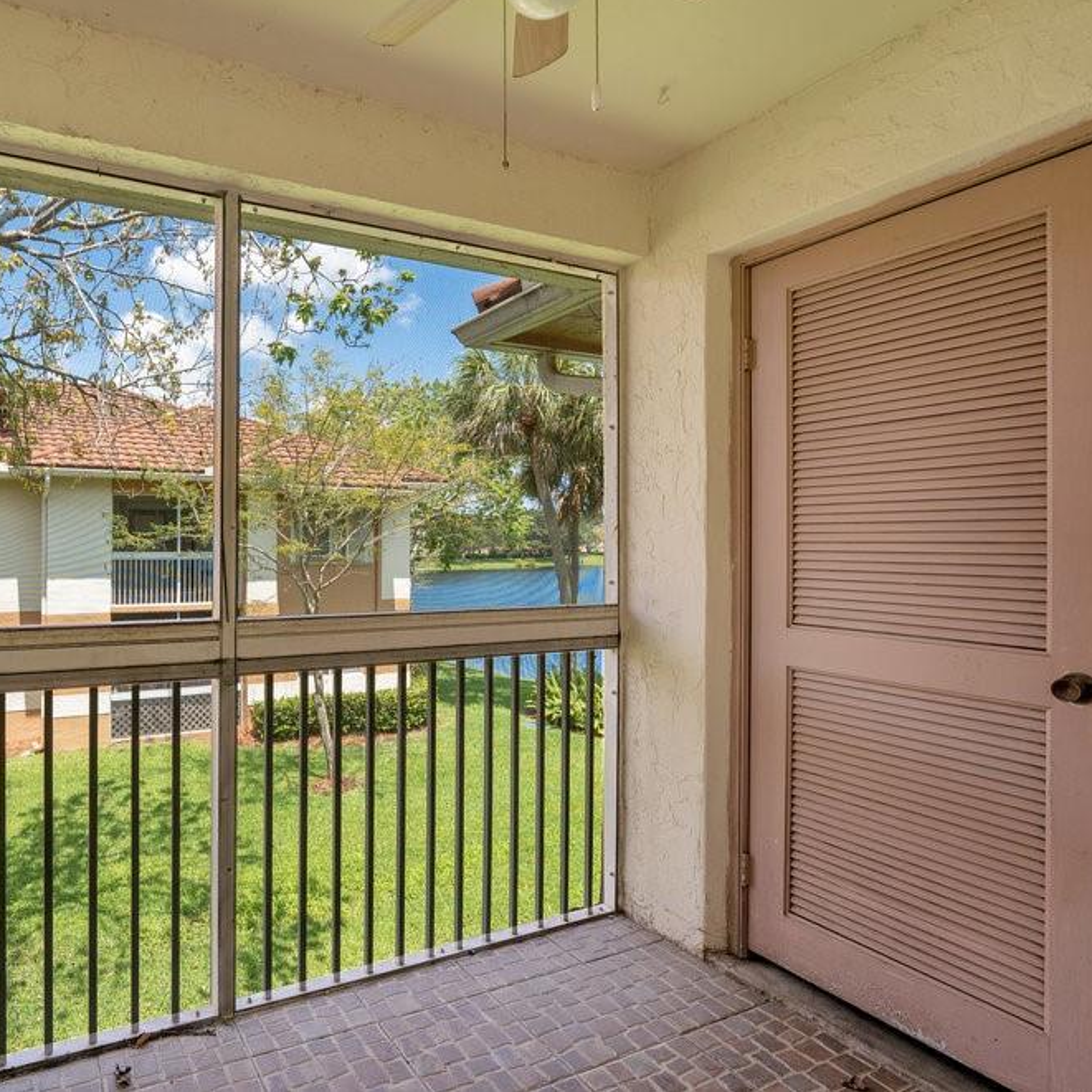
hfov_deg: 76.7
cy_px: 543
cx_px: 320
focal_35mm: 18
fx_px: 642
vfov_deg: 80.7
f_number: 6.3
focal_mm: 14
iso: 100
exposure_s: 1/100
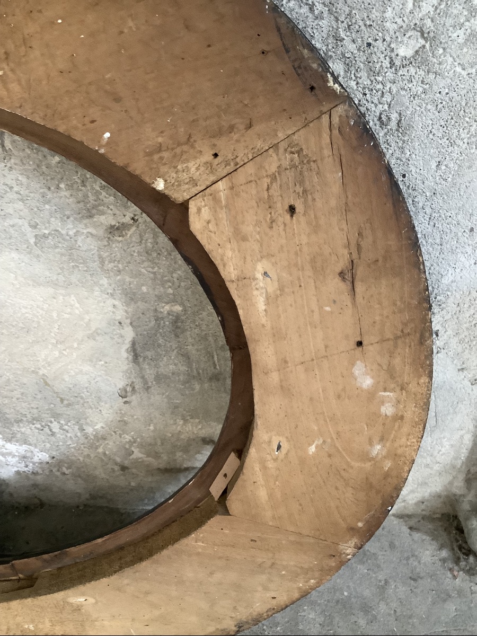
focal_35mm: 31
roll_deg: +5.3
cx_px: 238
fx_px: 570
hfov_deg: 45.4
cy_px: 318
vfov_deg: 58.4
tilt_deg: -41.0
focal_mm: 3.3
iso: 320
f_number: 2.4
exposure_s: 1/40
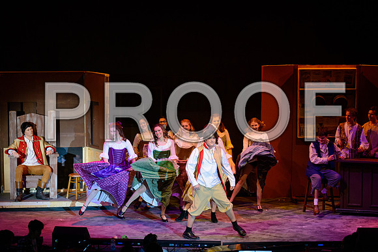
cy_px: 129
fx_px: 1355
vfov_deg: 10.6
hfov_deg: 15.9
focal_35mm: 129
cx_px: 243
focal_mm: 70
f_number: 4
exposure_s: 1/160
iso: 1000
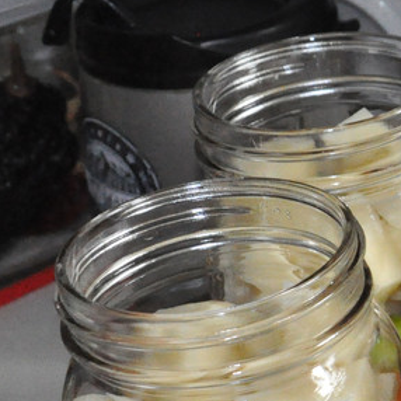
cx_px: 652
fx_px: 1966
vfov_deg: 11.6
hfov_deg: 11.1
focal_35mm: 150
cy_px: 377
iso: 3200
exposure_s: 1/60
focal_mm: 28
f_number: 5.6
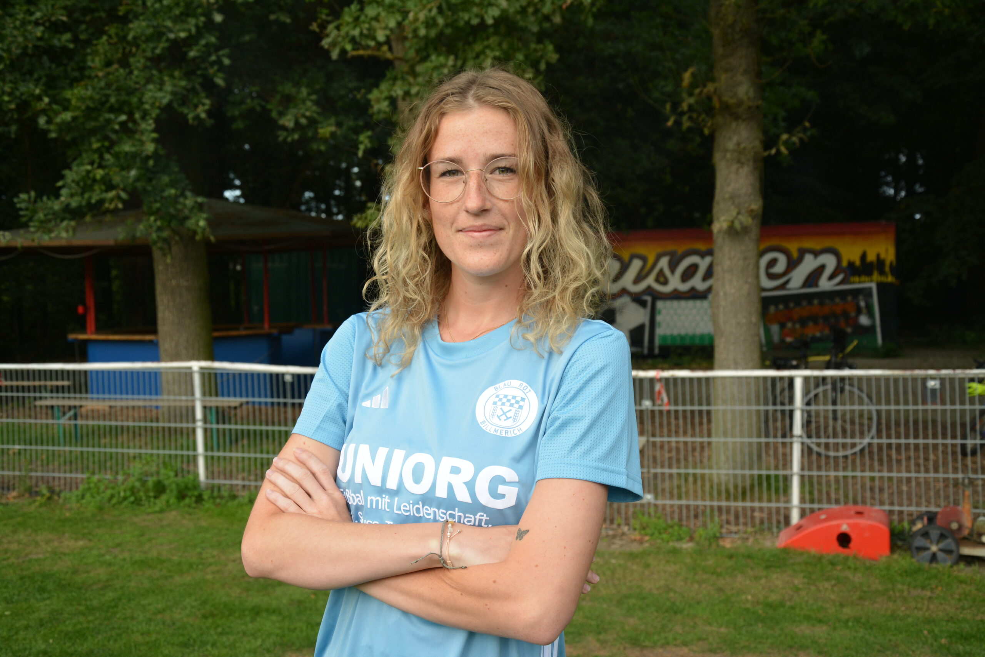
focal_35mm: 42
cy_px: 328
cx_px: 492
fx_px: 1149
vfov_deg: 31.9
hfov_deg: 46.4
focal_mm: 28
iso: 400
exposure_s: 1/250
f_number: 5.6
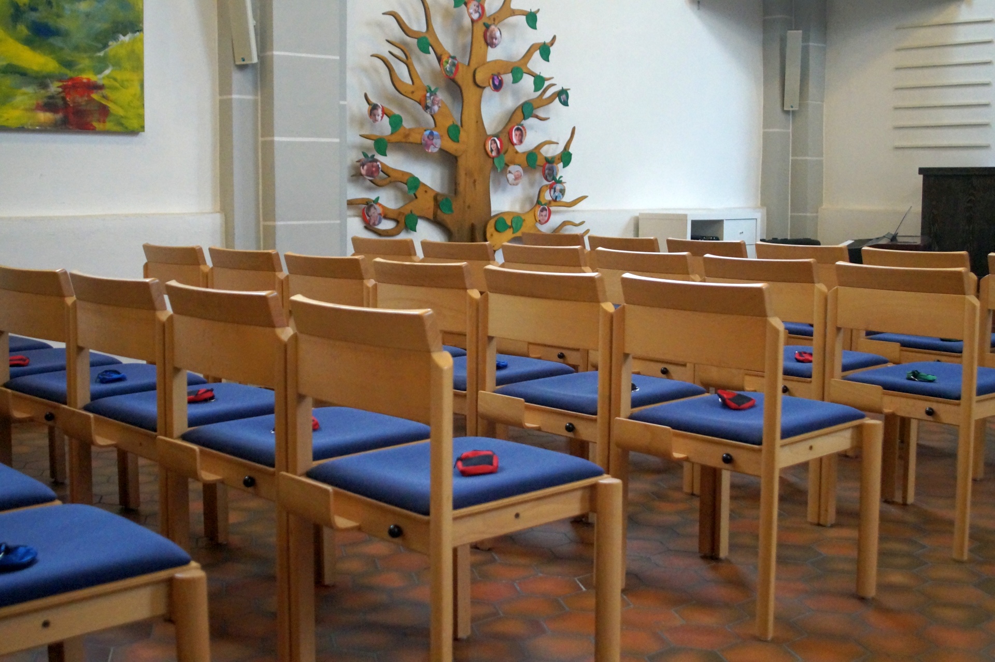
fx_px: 1160
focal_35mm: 42
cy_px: 331
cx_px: 498
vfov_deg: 31.9
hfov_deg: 46.4
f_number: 4
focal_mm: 28
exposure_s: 1/125
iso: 3200
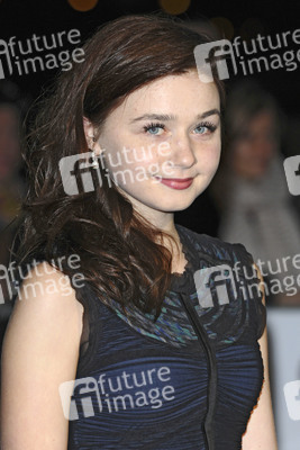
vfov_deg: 8.9
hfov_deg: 5.9
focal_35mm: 232
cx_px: 150
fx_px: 2904
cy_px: 225
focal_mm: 155
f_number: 5
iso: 400
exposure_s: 1/160
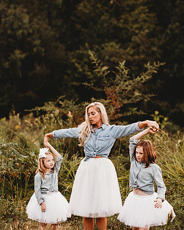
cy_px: 127
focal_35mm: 97
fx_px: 660
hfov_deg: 15.9
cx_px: 93
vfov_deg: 19.8
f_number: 2.2
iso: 125
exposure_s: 1/200
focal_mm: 85
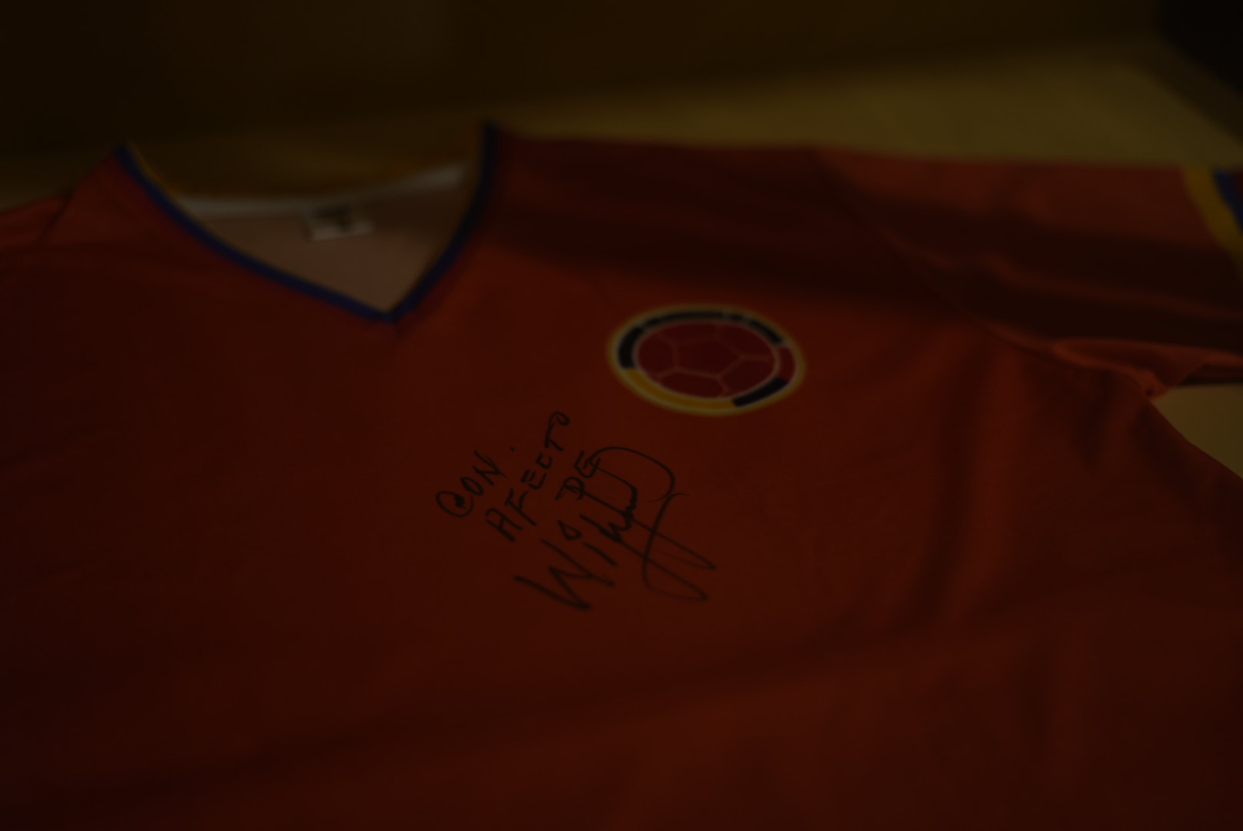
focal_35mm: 50
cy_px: 416
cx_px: 622
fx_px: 1728
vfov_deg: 27.0
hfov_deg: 39.6
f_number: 1.8
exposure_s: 1/60
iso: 640
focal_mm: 50
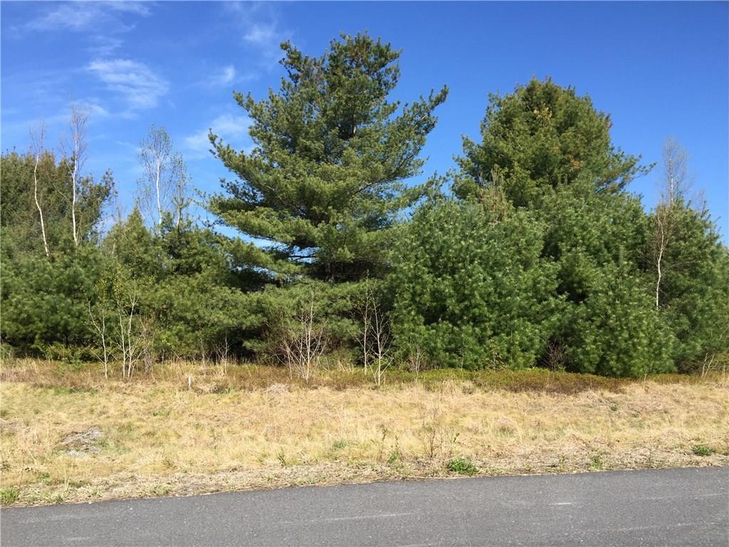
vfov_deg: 48.2
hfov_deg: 61.7
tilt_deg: +6.5
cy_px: 274
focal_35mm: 29
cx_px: 364
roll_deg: -0.7
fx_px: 611
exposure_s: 1/1163
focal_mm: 4.15
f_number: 2.2
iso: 32
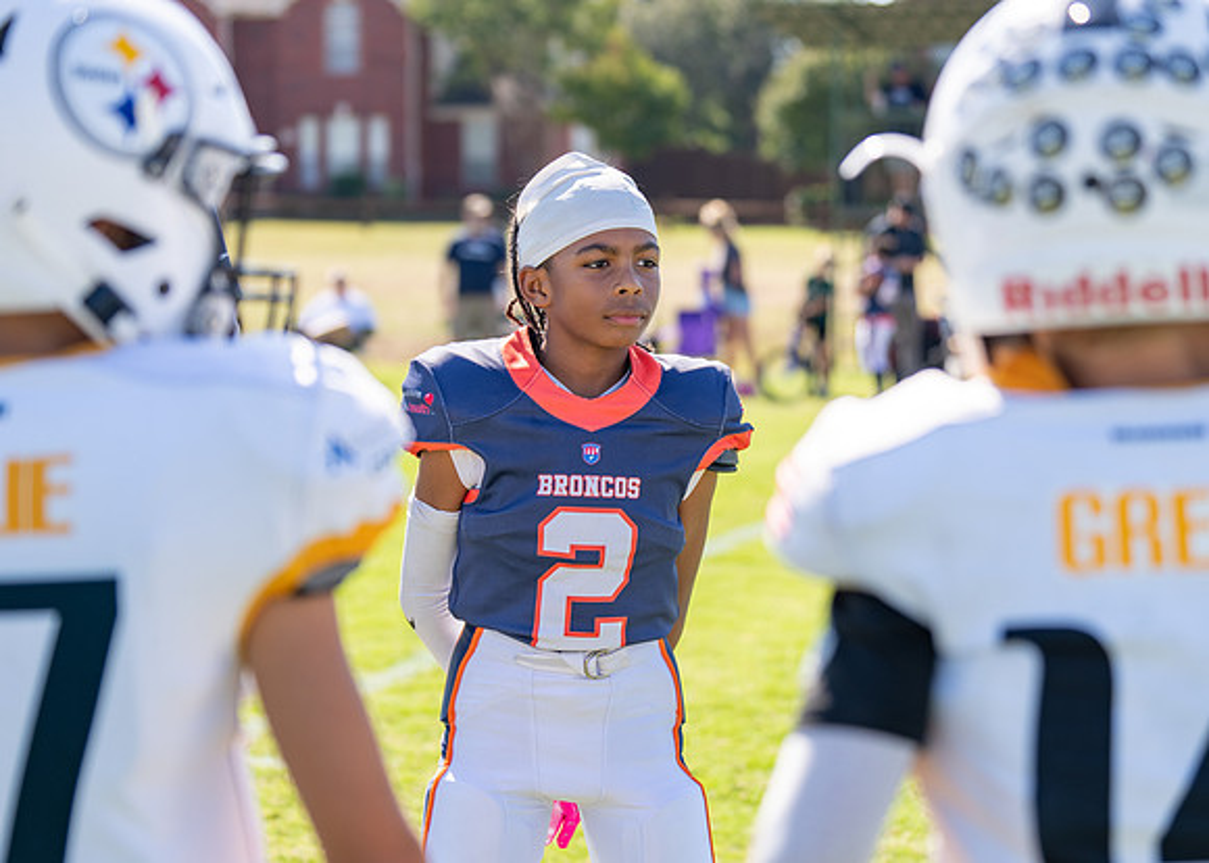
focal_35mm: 92
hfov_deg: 21.7
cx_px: 593
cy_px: 370
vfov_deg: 15.6
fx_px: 3147
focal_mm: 70
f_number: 2.8
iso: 100
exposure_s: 1/1000
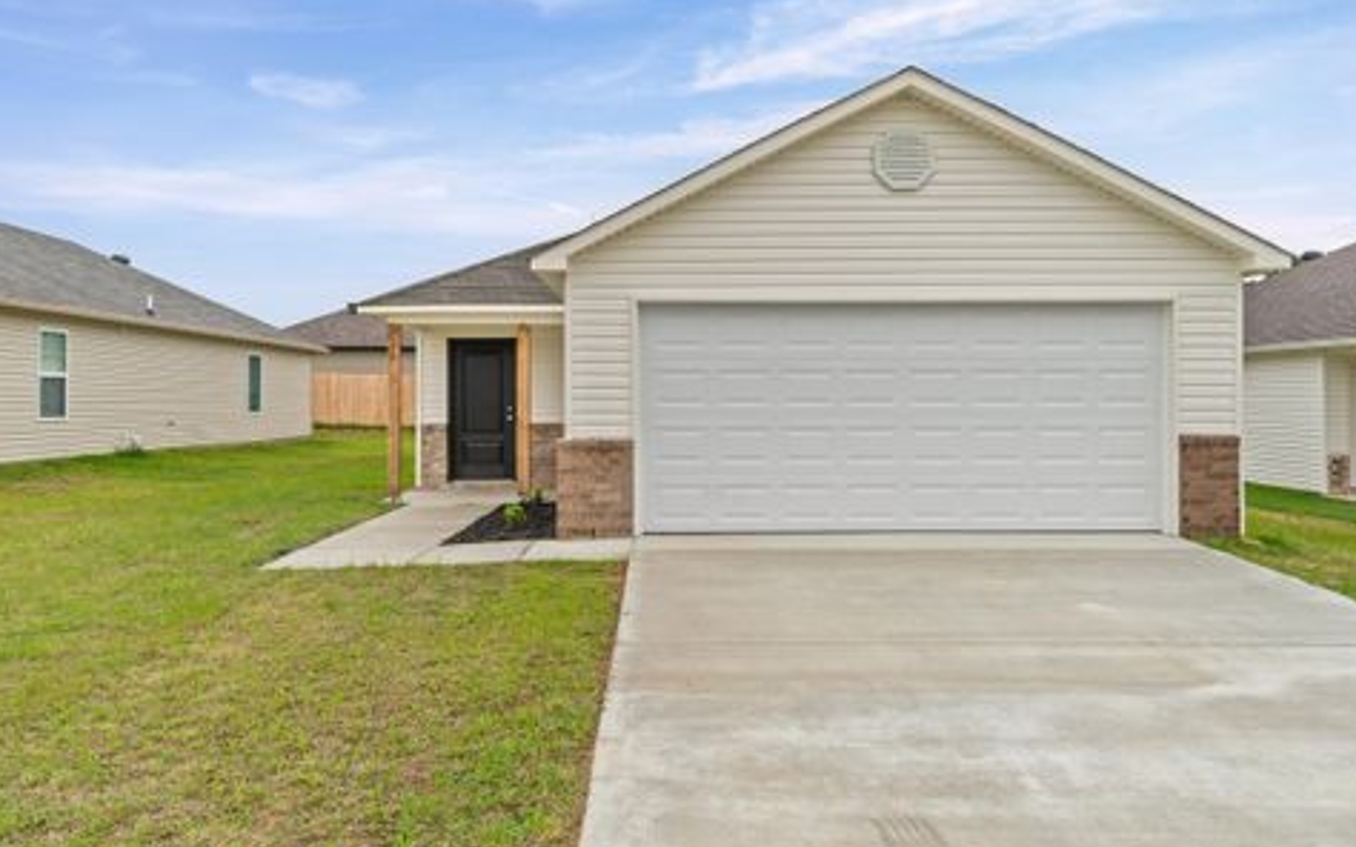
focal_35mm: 29
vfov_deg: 43.1
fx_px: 1071
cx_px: 692
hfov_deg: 64.6
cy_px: 402
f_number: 9
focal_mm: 18
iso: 250
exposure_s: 1/80
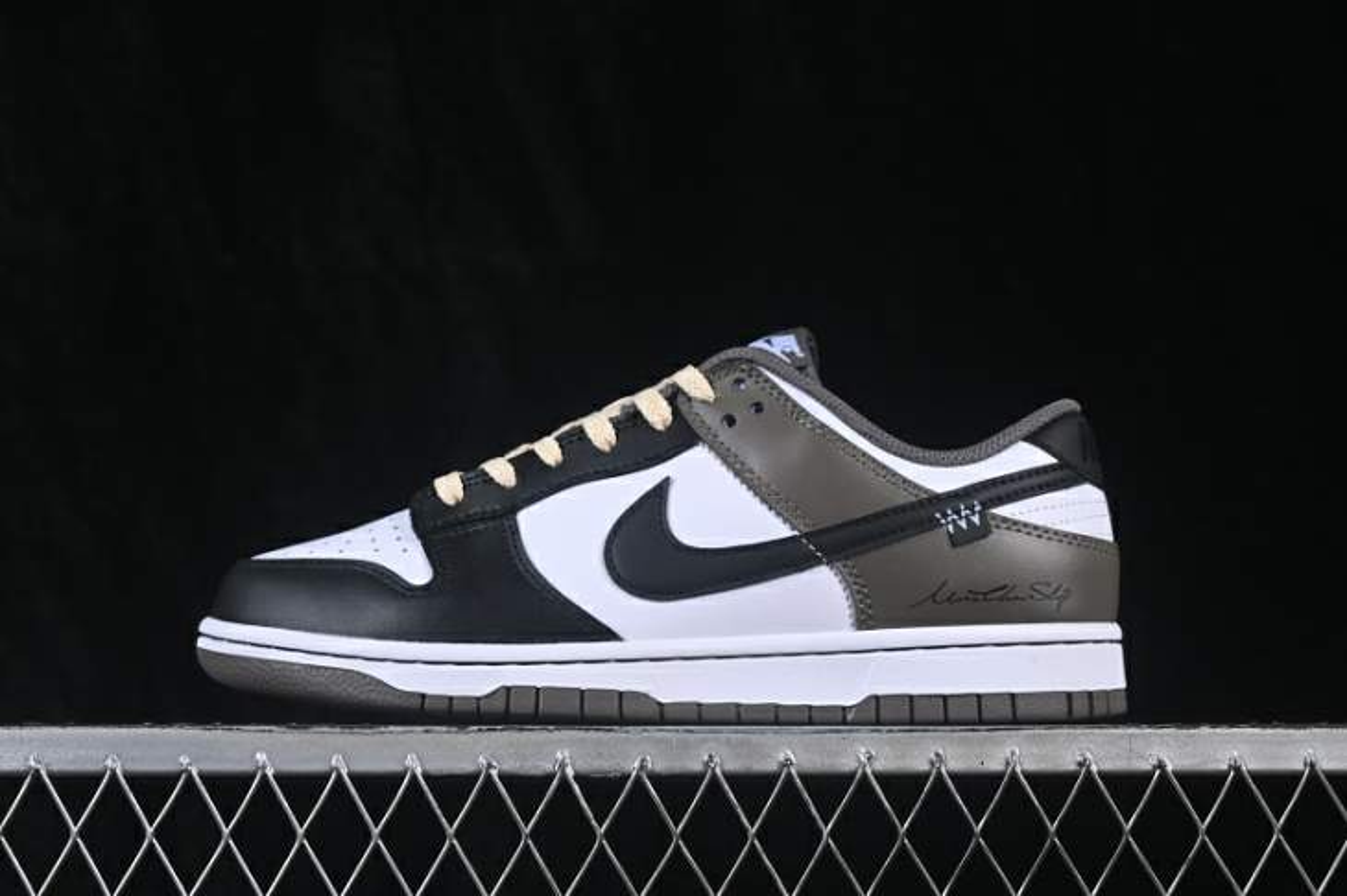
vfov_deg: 18.2
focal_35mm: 75
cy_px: 448
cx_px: 674
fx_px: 2805
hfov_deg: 27.0
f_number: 8
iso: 160
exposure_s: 1/80
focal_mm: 50
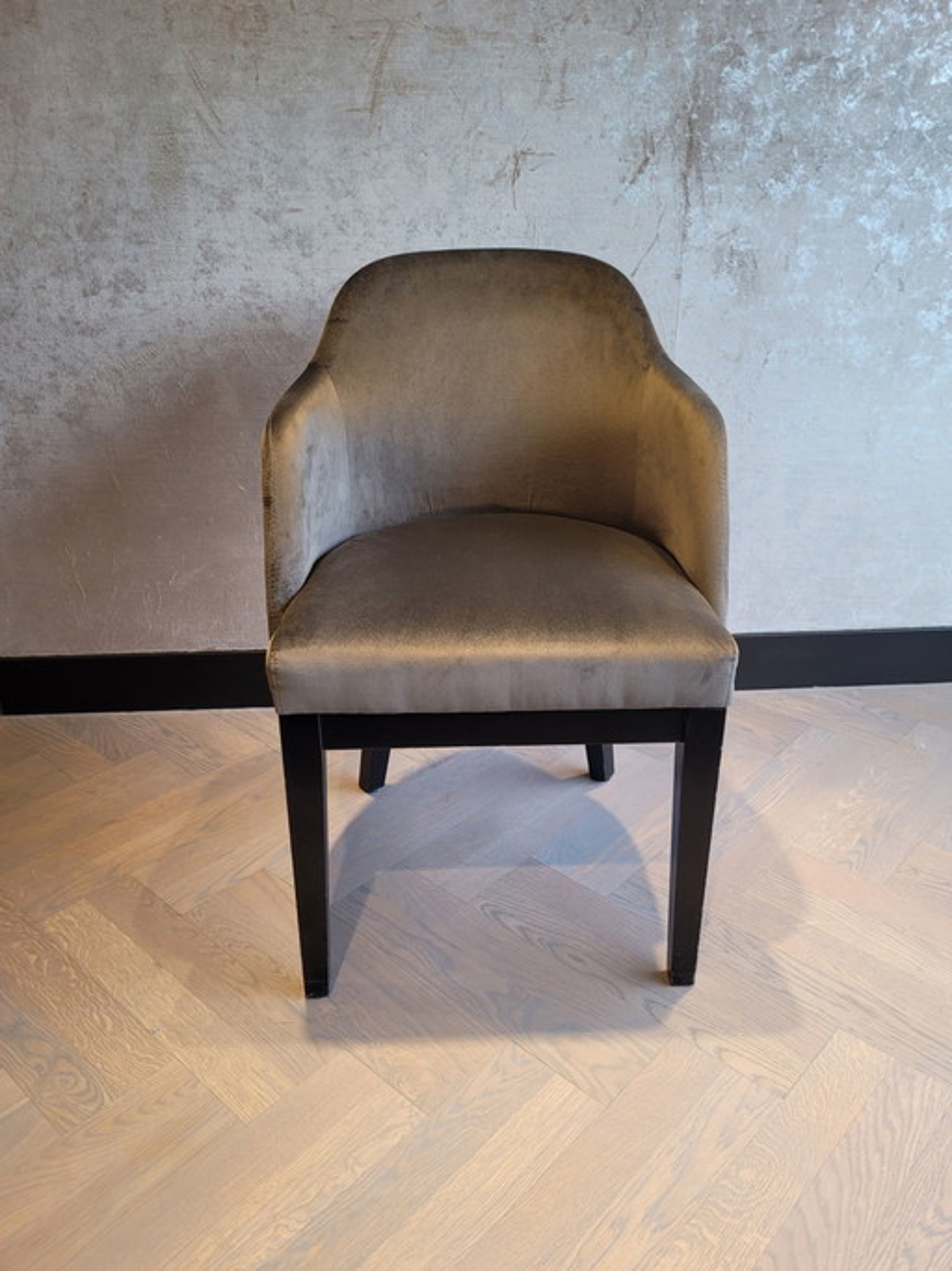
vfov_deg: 67.3
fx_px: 954
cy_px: 636
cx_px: 476
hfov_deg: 53.0
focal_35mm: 26
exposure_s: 1/100
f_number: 1.8
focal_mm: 5.4
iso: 100
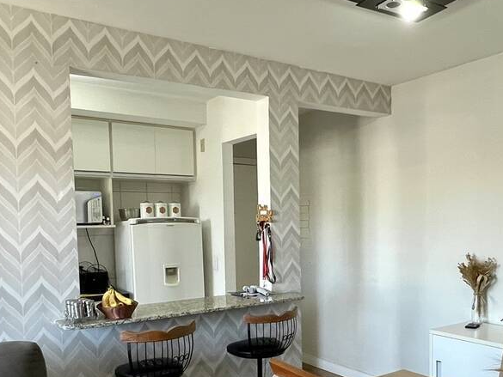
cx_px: 305
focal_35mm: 32
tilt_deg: -2.7
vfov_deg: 43.4
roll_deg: +1.6
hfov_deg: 56.3
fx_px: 465
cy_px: 258
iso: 250
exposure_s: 1/120
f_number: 1.8
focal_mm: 1.57
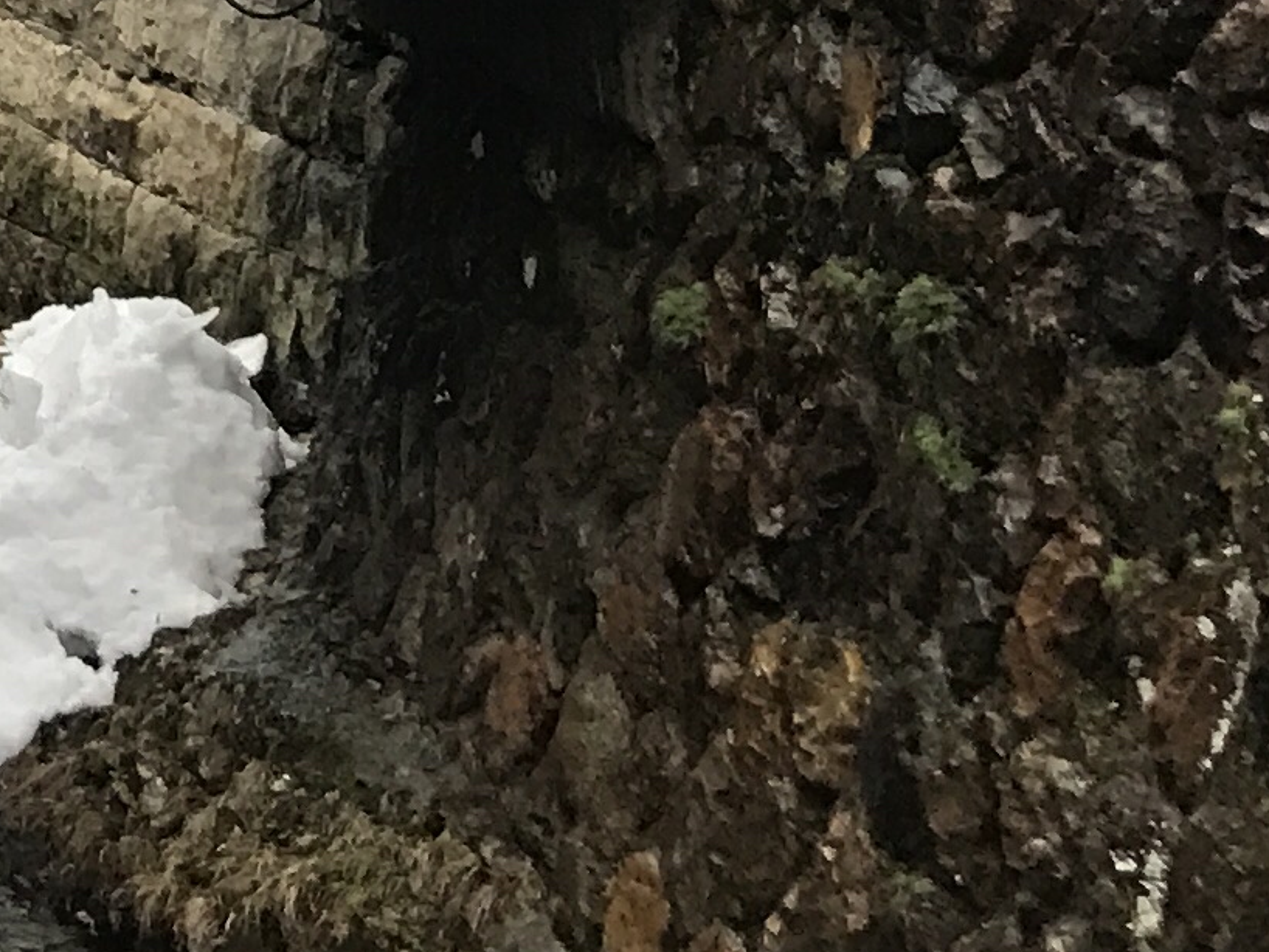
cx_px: -1267
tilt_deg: +1.1
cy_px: -800
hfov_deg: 12.6
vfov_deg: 10.1
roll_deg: -1.1
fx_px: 5060
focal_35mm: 138
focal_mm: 3.99
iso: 25
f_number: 1.8
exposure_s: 1/33
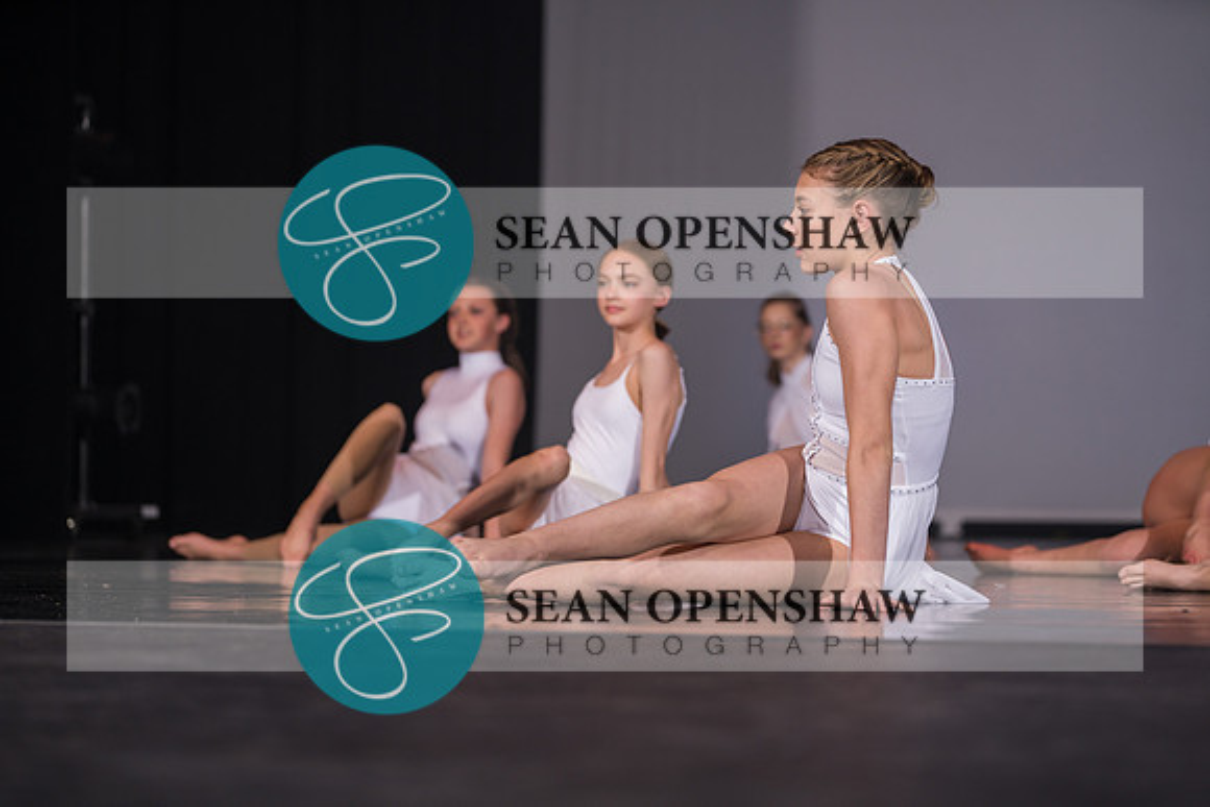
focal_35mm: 89
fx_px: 2992
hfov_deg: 22.9
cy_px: 404
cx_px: 605
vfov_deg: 15.4
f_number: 2.8
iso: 400
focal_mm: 89
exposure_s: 1/500
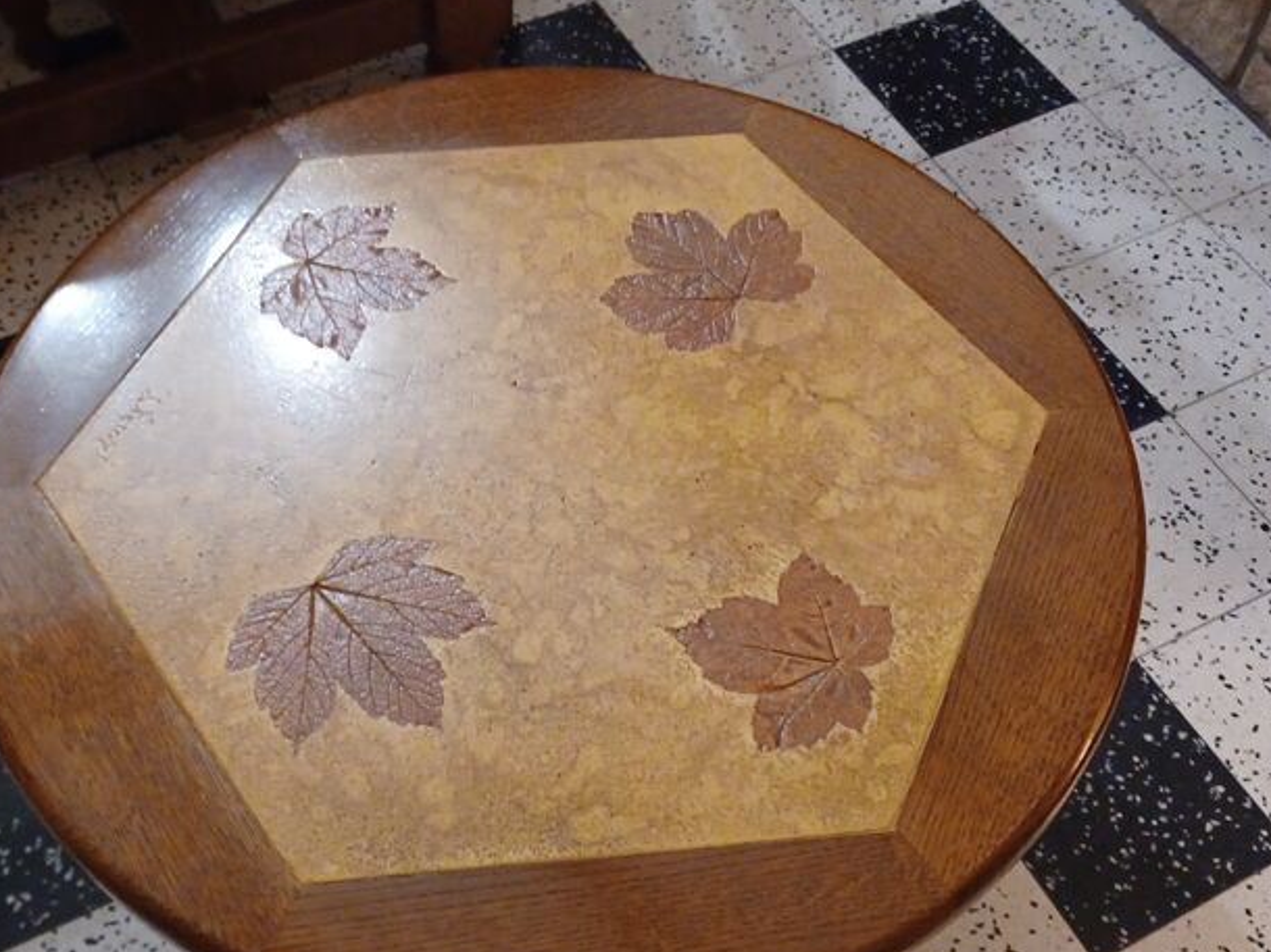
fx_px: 1505
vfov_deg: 34.9
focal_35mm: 41
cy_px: 590
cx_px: 619
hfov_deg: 45.8
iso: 2000
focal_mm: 4.6
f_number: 1.8
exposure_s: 1/16.7
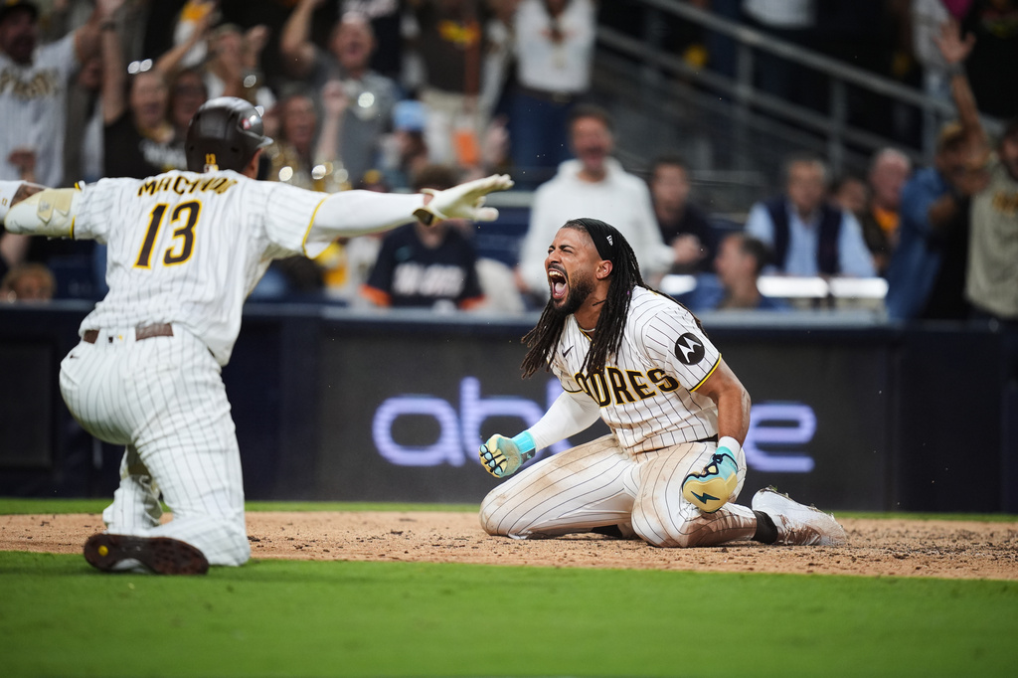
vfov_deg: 3.4
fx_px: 11307
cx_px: 509
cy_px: 339
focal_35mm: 400
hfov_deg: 5.2
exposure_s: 1/2000
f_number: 2.8
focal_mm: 400
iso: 2500
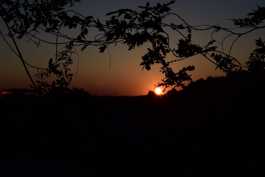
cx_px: 132
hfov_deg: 27.0
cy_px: 88
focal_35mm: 75
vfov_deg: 18.2
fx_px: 552
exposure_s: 1/500
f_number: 11
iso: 220
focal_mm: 50
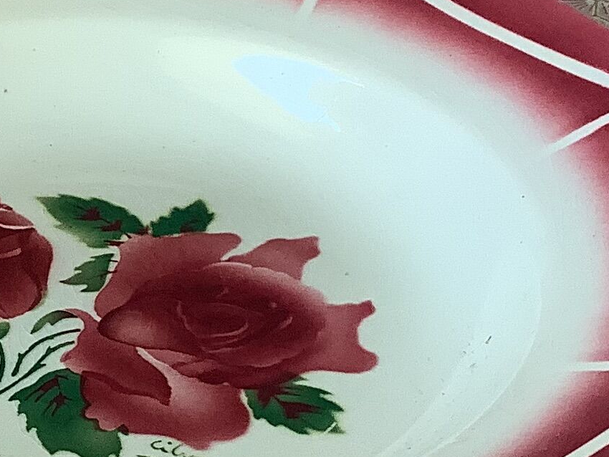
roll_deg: +0.2
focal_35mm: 119
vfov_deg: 12.4
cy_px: 323
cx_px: 105
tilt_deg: -33.7
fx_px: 2094
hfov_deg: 16.4
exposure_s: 1/120
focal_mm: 3.3
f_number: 2.4
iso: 64
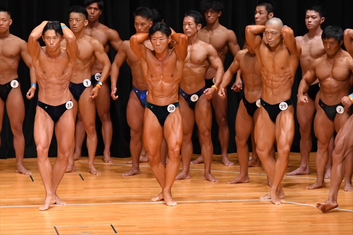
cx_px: 176
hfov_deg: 7.6
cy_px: 118
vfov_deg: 5.1
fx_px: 2646
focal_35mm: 270
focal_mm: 180
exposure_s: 1/400
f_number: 5.6
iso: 5000
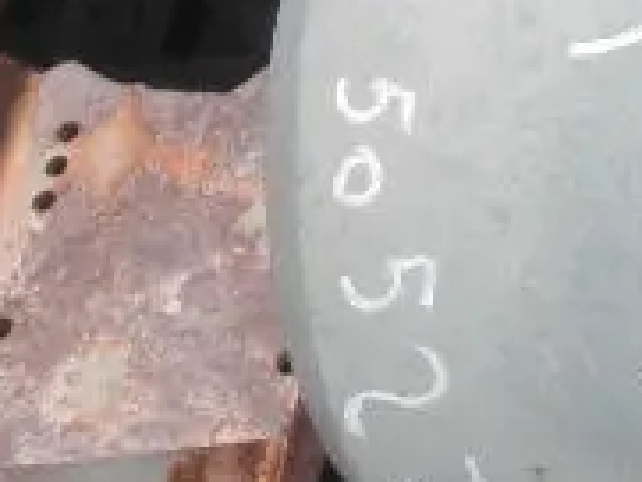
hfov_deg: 17.2
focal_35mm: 99
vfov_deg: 14.9
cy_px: 390
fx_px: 1837
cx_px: 1061
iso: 64
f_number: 8.5
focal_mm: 5
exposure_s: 1/160
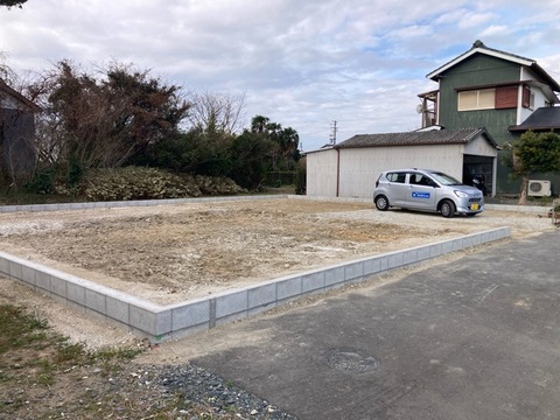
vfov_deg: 49.7
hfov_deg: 63.4
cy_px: 210
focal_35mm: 28
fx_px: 453
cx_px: 280
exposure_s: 1/1279
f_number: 1.8
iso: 20
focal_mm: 3.99
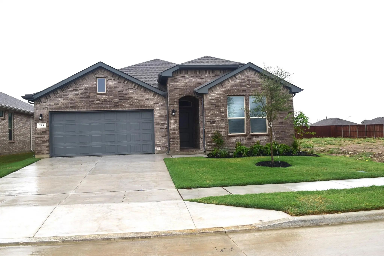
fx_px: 336
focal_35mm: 32
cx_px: 192
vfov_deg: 41.7
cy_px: 128
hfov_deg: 59.5
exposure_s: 1/200
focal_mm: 21
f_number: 10
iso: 250
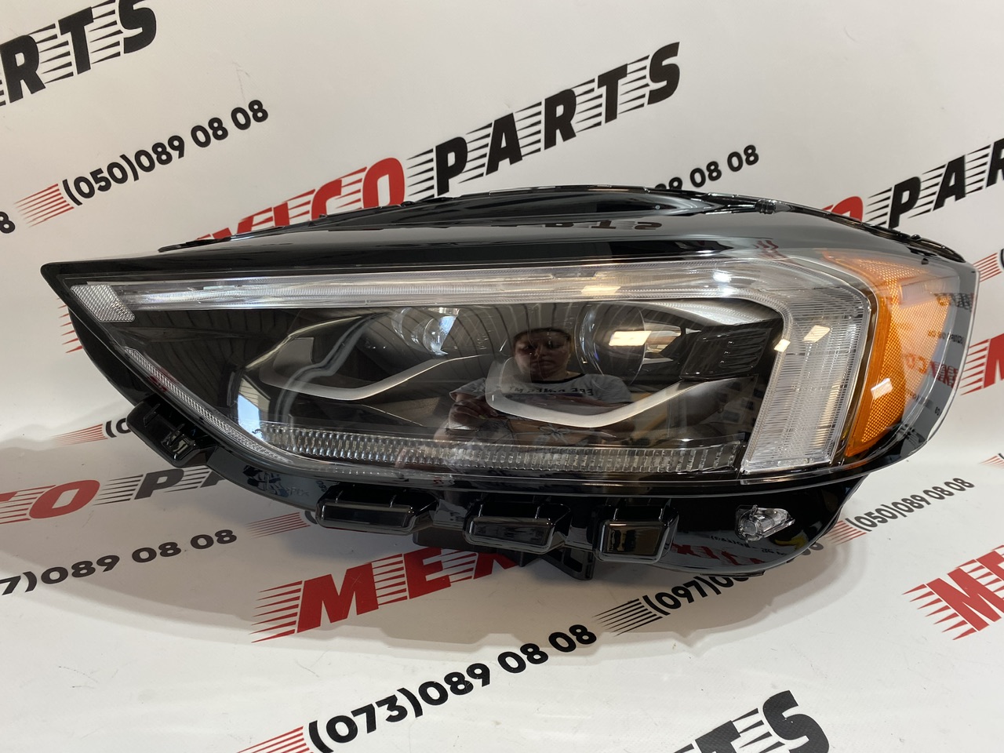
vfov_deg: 53.1
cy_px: 376
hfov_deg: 67.3
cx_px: 502
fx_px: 754
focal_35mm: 26
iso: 100
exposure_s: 1/121
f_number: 1.8
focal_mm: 4.25
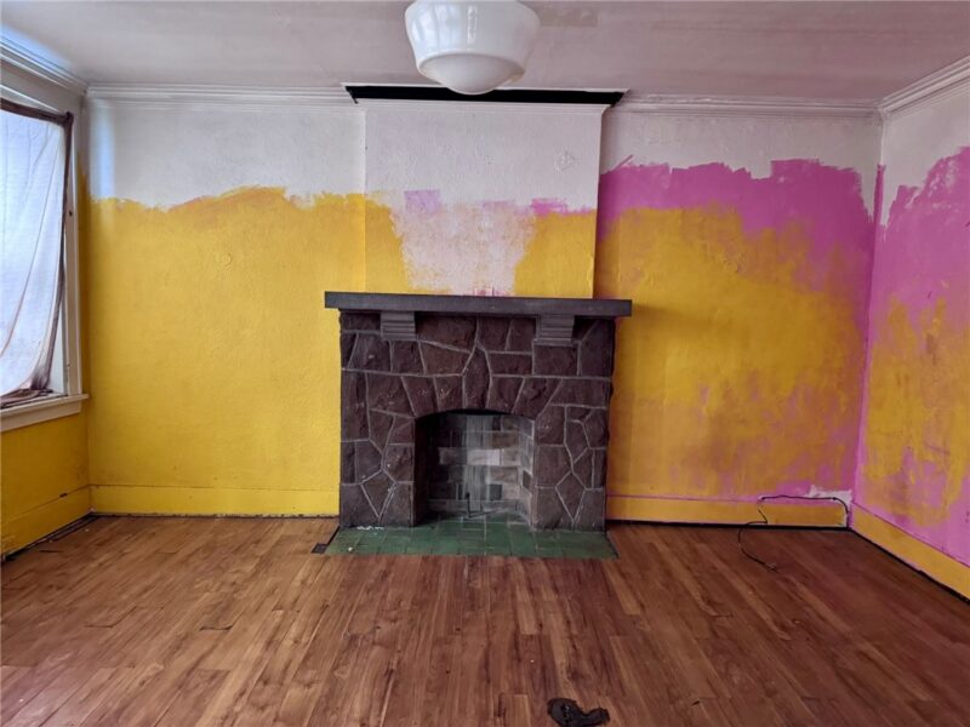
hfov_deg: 71.6
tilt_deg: -5.3
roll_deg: -1.7
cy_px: 364
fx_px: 673
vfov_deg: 56.8
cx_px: 485
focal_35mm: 24
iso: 800
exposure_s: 1/57
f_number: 1.78
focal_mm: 6.76
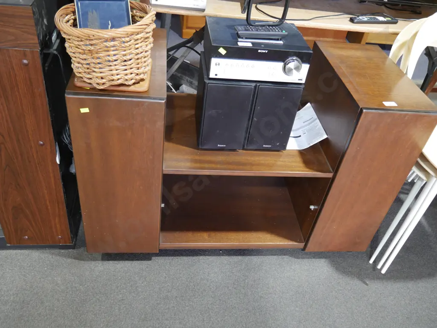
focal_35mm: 30
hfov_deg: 59.9
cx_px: 218
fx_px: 379
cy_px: 164
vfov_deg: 46.8
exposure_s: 1/60
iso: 640
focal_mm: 15
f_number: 3.6
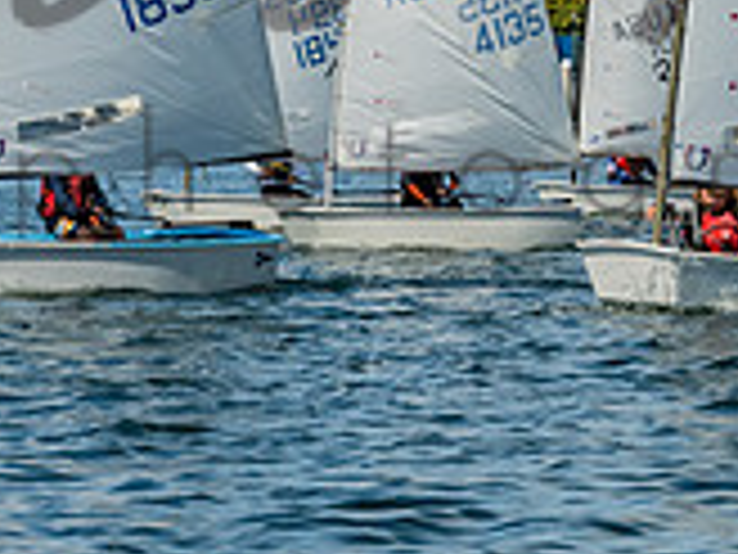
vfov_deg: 4.9
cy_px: -164
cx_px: 1017
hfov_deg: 6.5
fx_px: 6481
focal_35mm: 304
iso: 250
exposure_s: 1/500
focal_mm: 88
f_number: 10
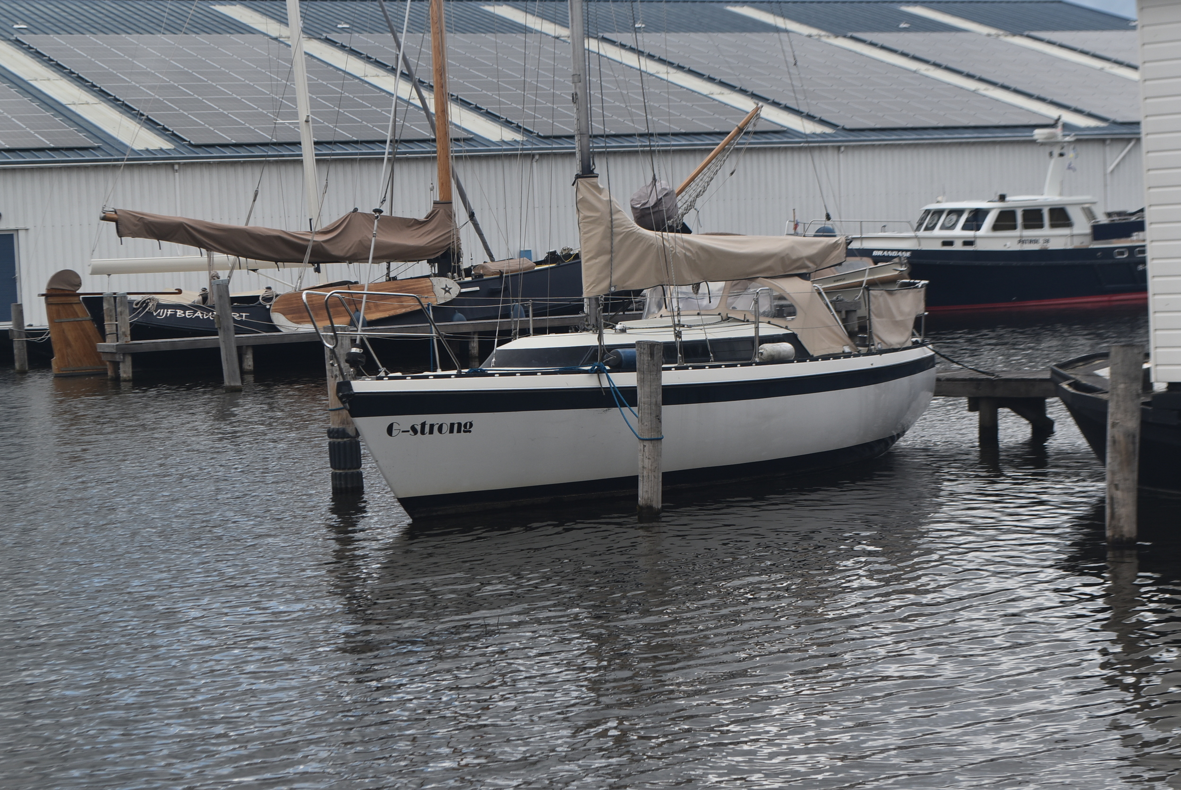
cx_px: 590
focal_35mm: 82
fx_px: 2708
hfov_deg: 24.6
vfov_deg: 16.6
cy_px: 395
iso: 200
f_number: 9
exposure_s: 1/320
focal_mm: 55
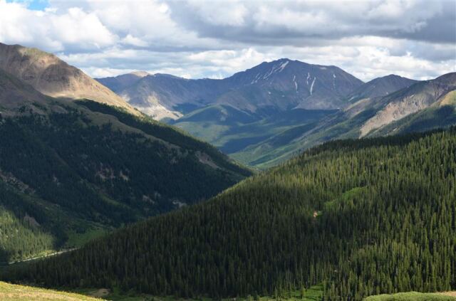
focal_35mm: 52
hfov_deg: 37.9
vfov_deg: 25.6
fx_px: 663
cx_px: 228
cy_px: 150
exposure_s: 1/200
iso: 100
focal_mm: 35
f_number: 7.1
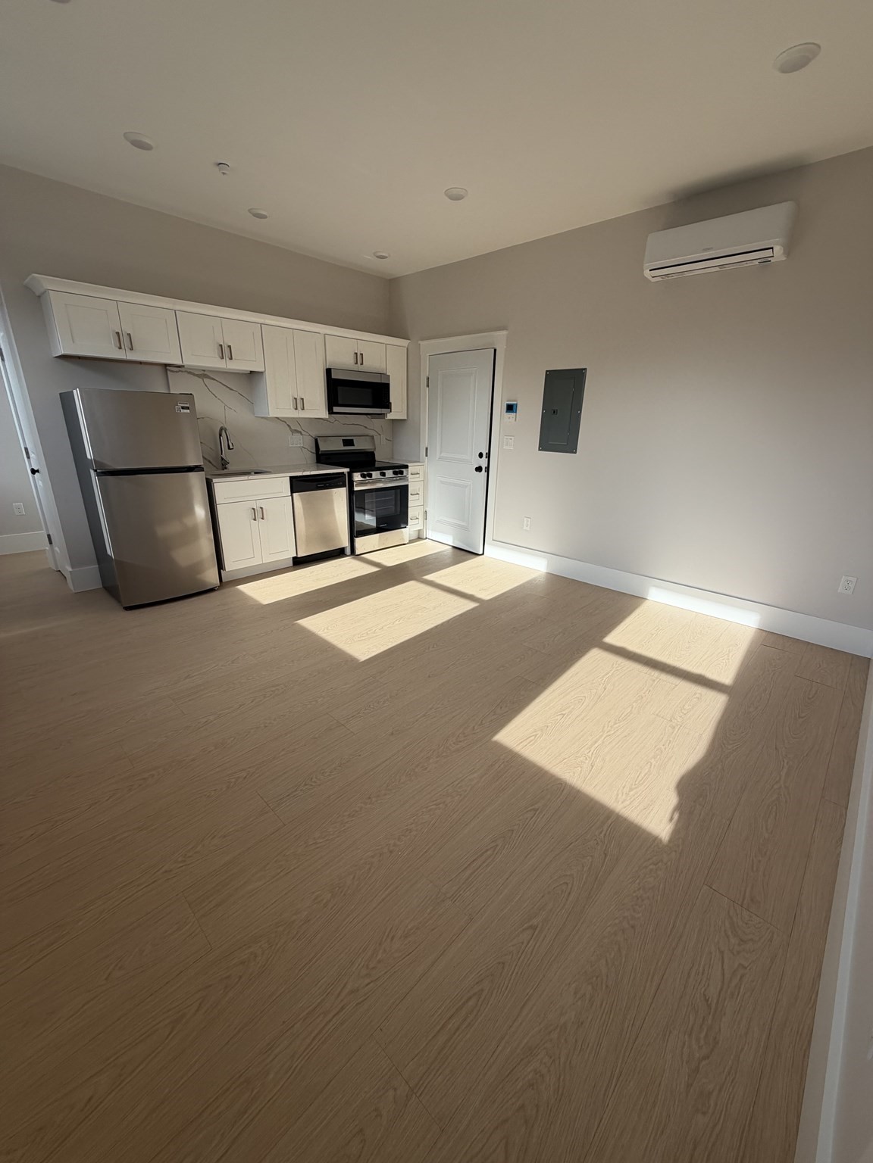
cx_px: 436
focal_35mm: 14
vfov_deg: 102.1
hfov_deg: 85.7
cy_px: 582
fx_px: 471
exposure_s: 1/502
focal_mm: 2.22
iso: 64
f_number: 2.2
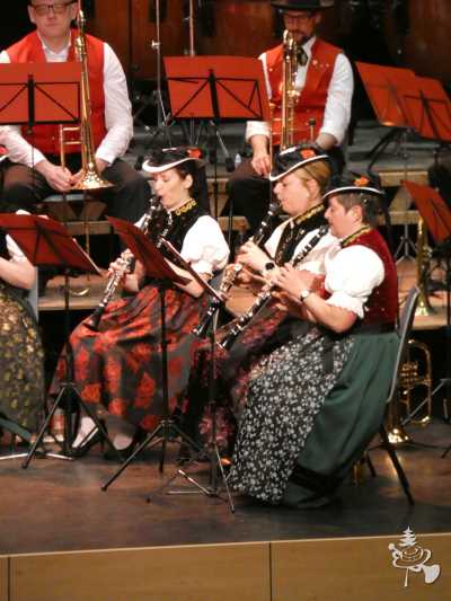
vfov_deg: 4.6
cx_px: 226
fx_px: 7432
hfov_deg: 3.5
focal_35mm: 428
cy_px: 300
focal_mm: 76.7
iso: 1600
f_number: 5.6
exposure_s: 1/80
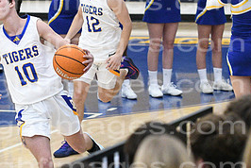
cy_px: 66
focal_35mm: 333
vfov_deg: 4.1
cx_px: 32
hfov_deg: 6.2
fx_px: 2324
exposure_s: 1/640
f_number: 4
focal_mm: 102
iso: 8000
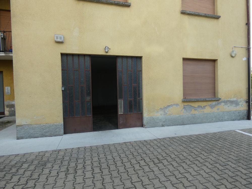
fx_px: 146
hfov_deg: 81.7
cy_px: 94
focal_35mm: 20
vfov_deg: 66.0
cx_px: 126
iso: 80
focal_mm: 3.6
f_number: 2.8
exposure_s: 1/400
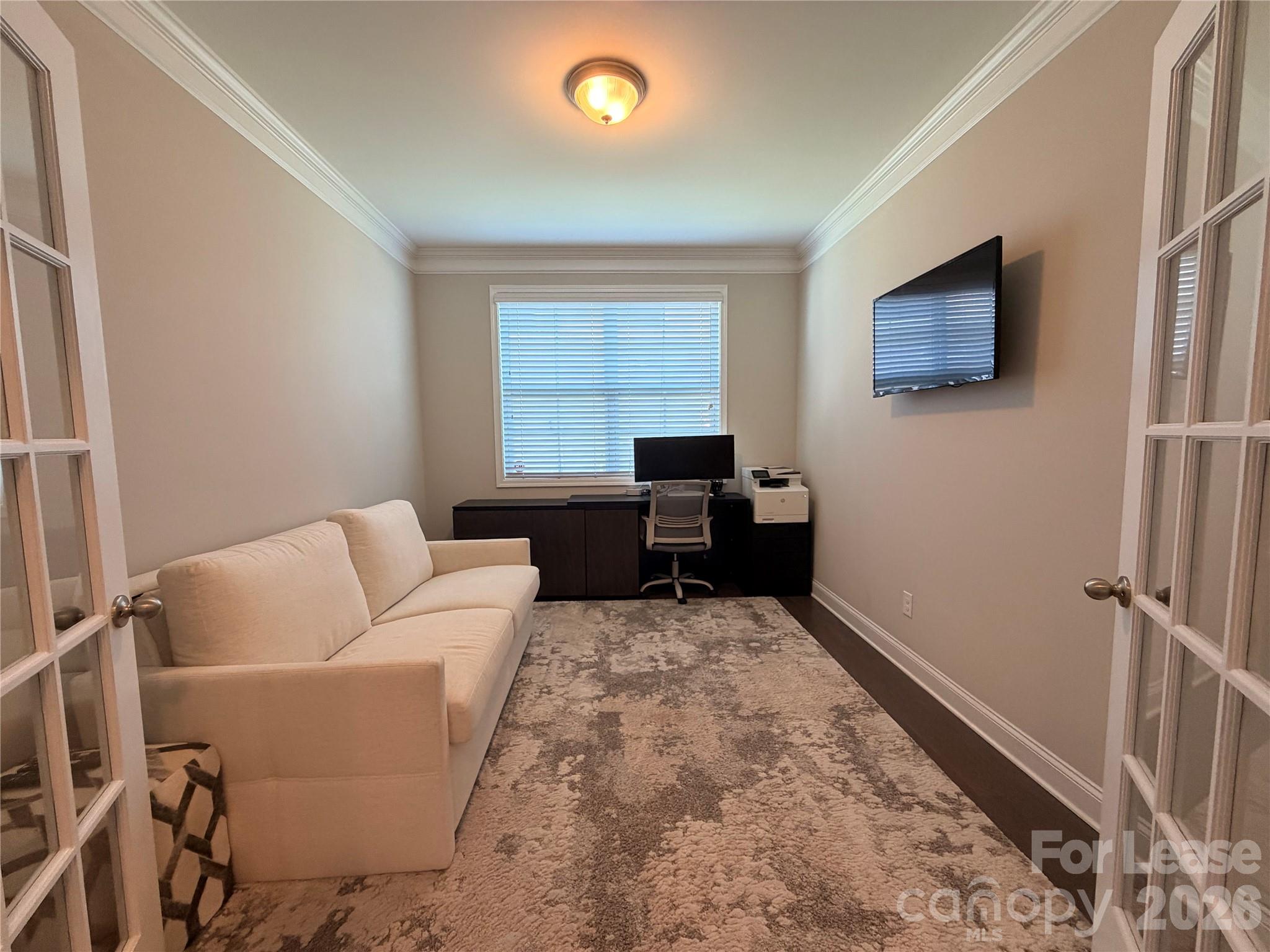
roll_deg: +1.1
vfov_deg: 85.7
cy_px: 476
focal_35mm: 14
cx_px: 635
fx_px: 514
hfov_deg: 102.1
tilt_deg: -5.1
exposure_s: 1/60
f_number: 2.2
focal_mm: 2.22
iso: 200
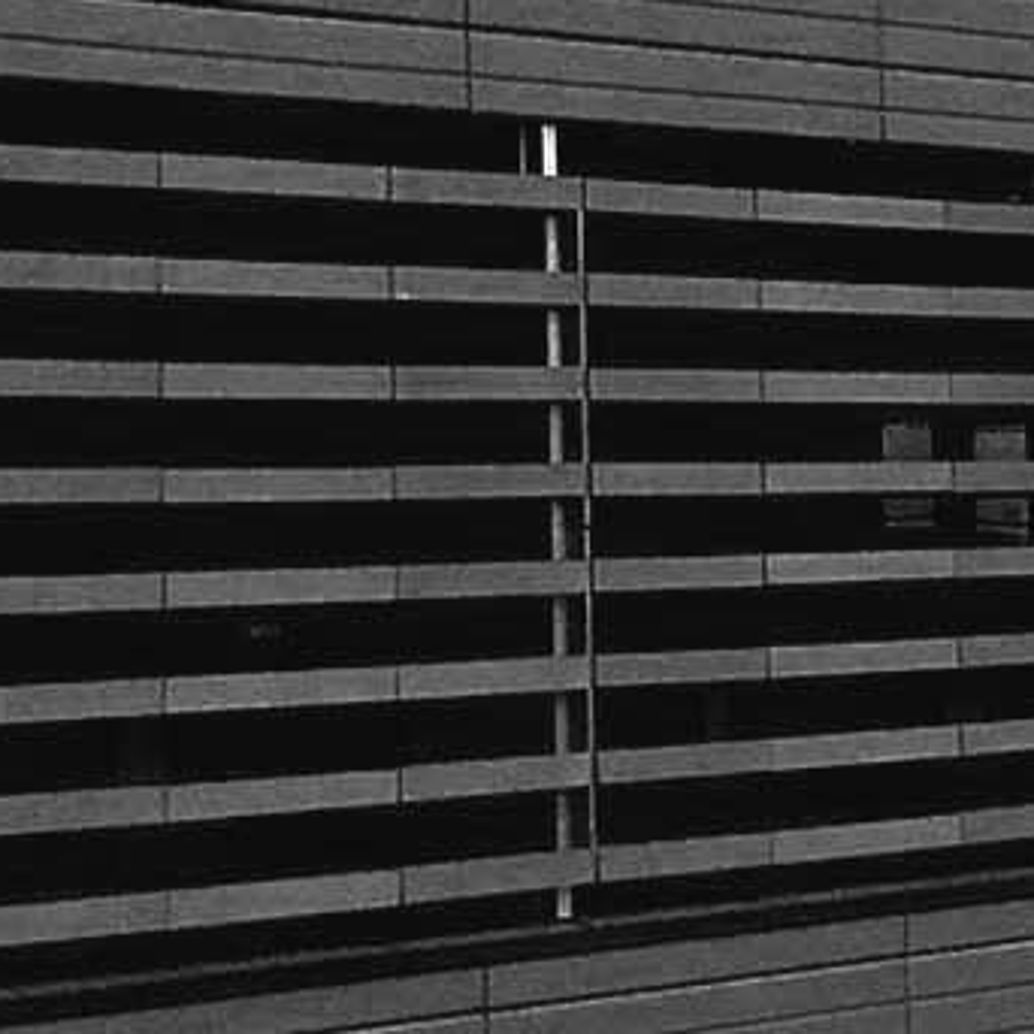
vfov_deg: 11.3
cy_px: -819
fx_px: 4866
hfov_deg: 11.8
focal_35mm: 144
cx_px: 1339
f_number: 2.2
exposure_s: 1/1923
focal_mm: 4.15
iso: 25
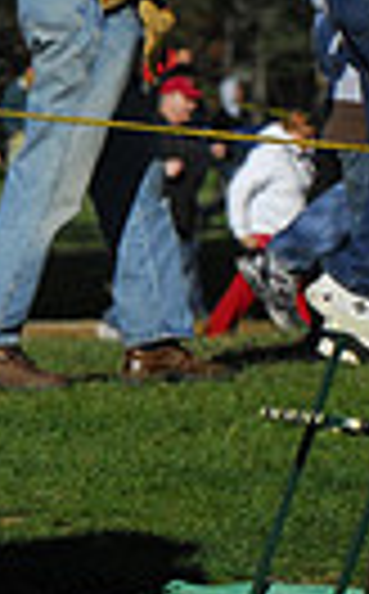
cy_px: 184
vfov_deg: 2.4
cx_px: -819
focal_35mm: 877
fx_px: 14173
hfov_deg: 1.5
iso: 400
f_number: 7.1
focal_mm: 130
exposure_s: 1/1600
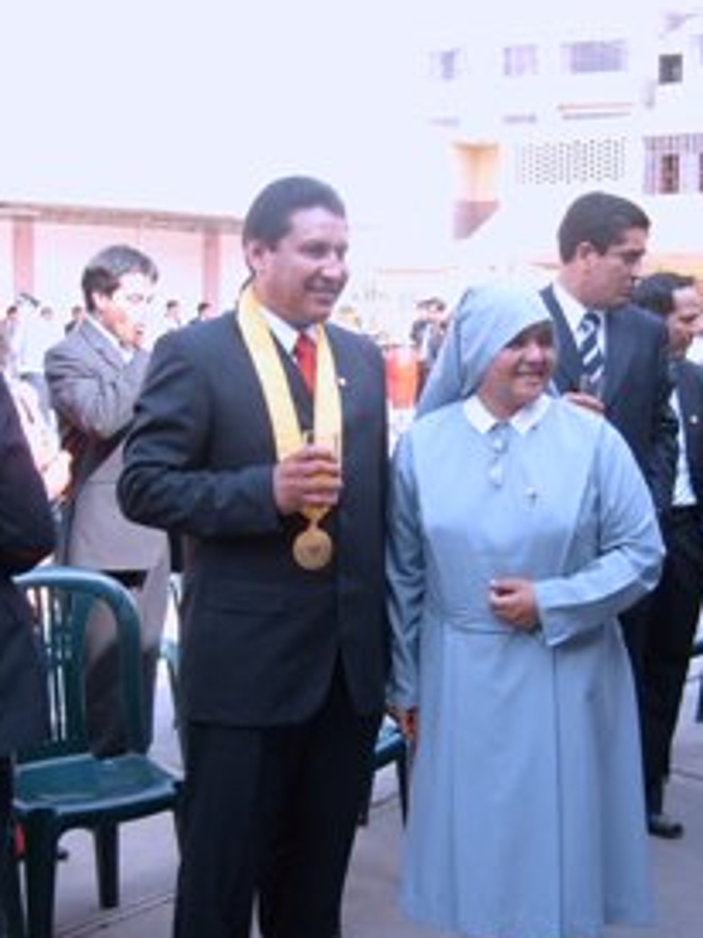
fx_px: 1382
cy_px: 505
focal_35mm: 51
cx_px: 386
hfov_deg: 28.5
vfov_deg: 37.5
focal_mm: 5.8
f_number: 2.8
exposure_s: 1/180
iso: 80
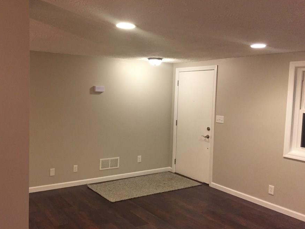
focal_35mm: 34
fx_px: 300
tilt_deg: -5.1
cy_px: 119
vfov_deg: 41.8
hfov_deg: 53.8
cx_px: 131
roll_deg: -1.8
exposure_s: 1/30
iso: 250
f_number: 2.2
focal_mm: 4.15
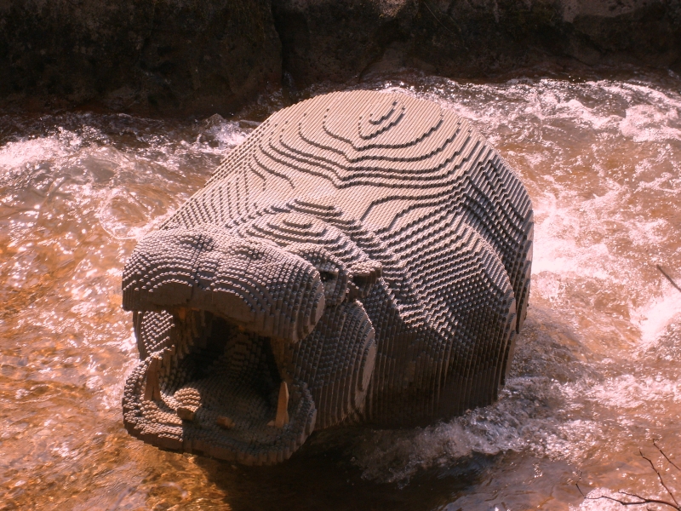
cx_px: 340
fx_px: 2085
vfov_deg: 14.0
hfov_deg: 18.5
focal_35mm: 106
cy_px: 256
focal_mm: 17.4
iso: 80
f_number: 4.9
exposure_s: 1/350
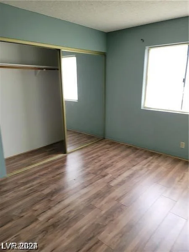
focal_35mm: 25
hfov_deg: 54.9
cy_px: 126
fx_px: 182
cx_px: 94
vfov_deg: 69.4
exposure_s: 1/40
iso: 200
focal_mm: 7
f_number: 1.8
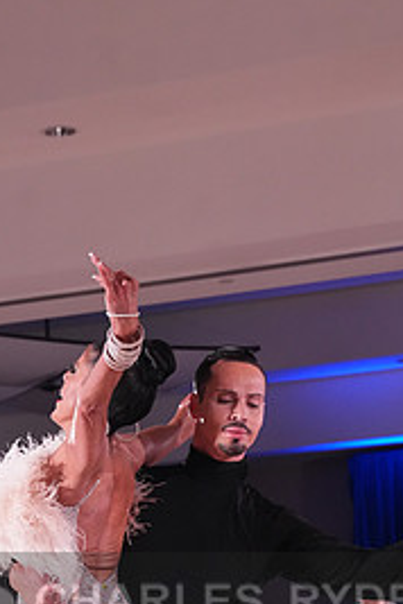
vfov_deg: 15.6
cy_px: 629
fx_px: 2156
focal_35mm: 128
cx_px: 175
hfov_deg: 10.7
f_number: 5
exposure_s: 1/250
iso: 3200
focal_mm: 59.2
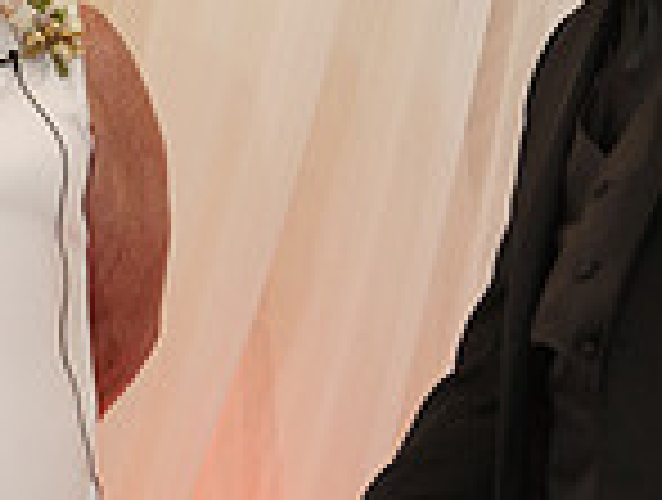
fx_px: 10697
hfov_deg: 3.5
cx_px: -96
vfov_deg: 2.7
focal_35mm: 558
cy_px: 326
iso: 2000
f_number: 4
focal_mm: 142
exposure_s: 1/100
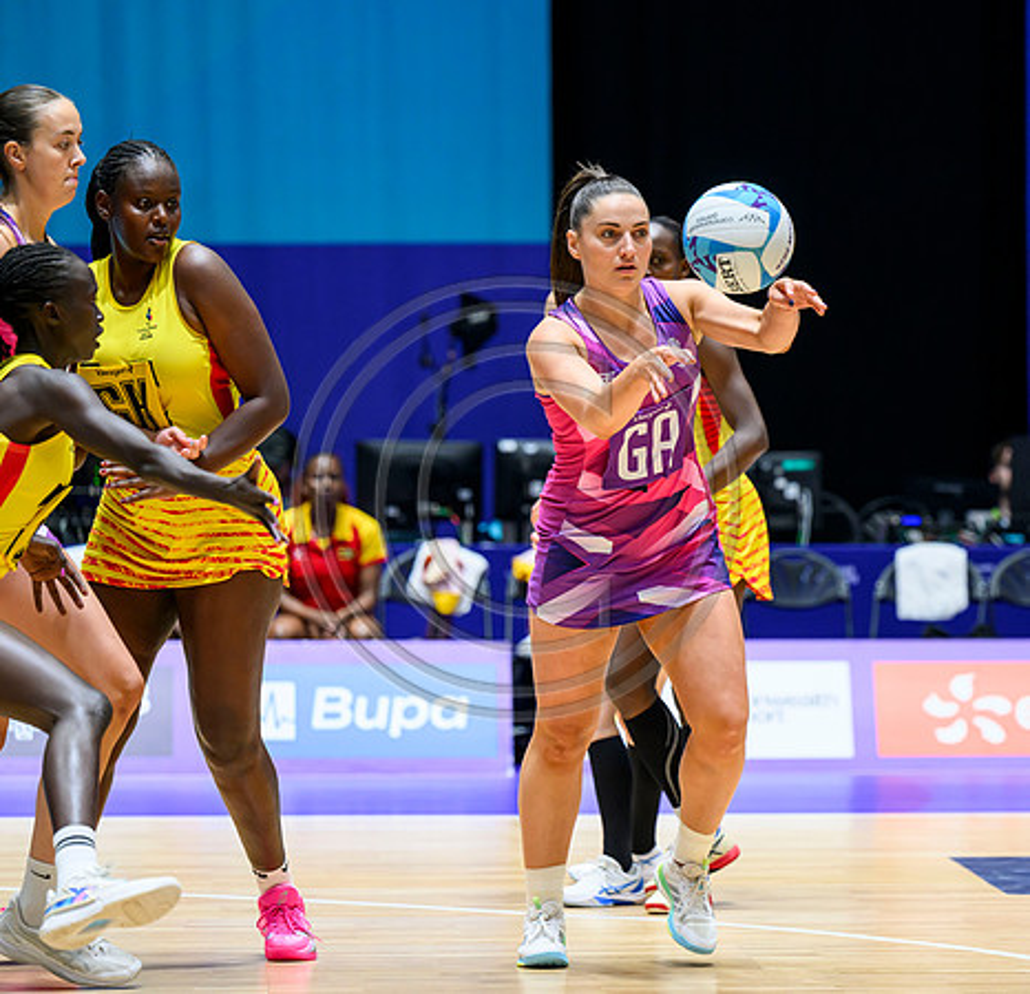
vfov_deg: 8.9
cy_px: 503
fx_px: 6378
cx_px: 753
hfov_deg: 9.2
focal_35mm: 193
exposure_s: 1/1600
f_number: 3.2
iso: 2500
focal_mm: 150
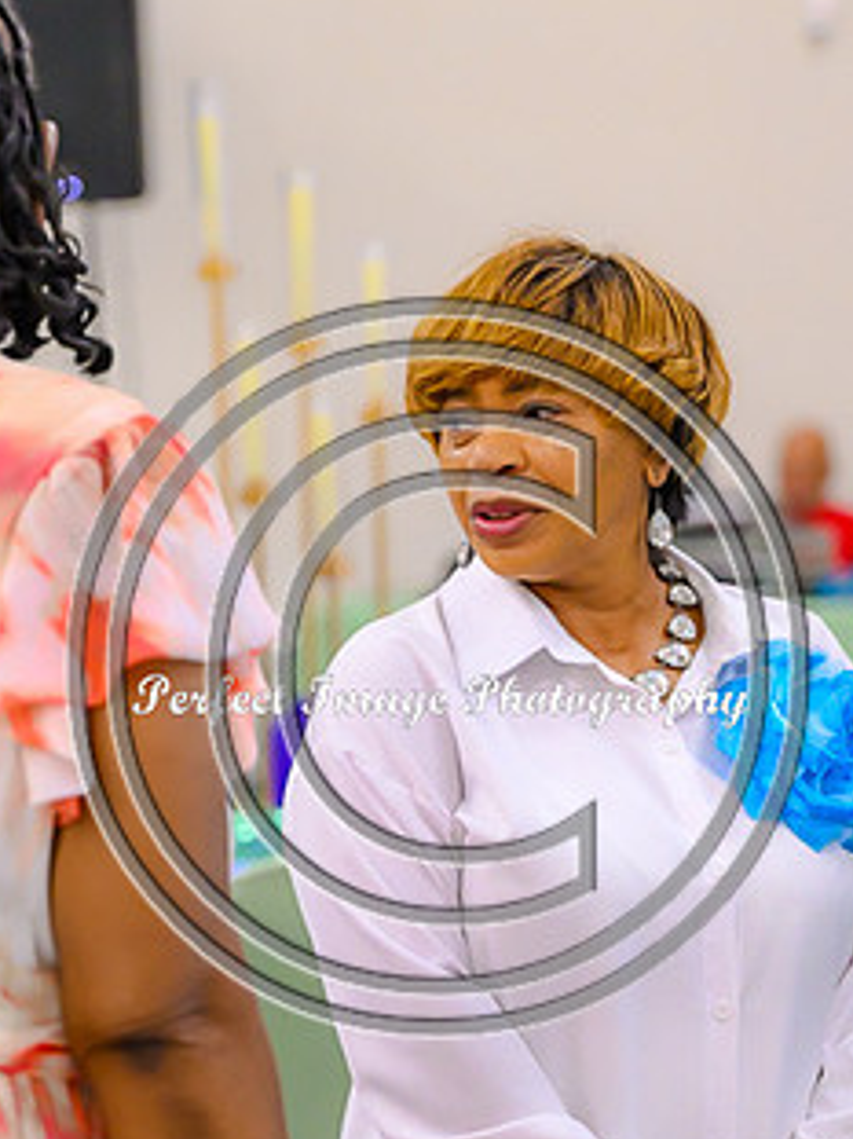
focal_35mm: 146
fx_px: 4800
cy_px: 696
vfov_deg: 13.5
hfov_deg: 10.2
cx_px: 436
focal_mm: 70
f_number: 2.8
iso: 2200
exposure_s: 1/200
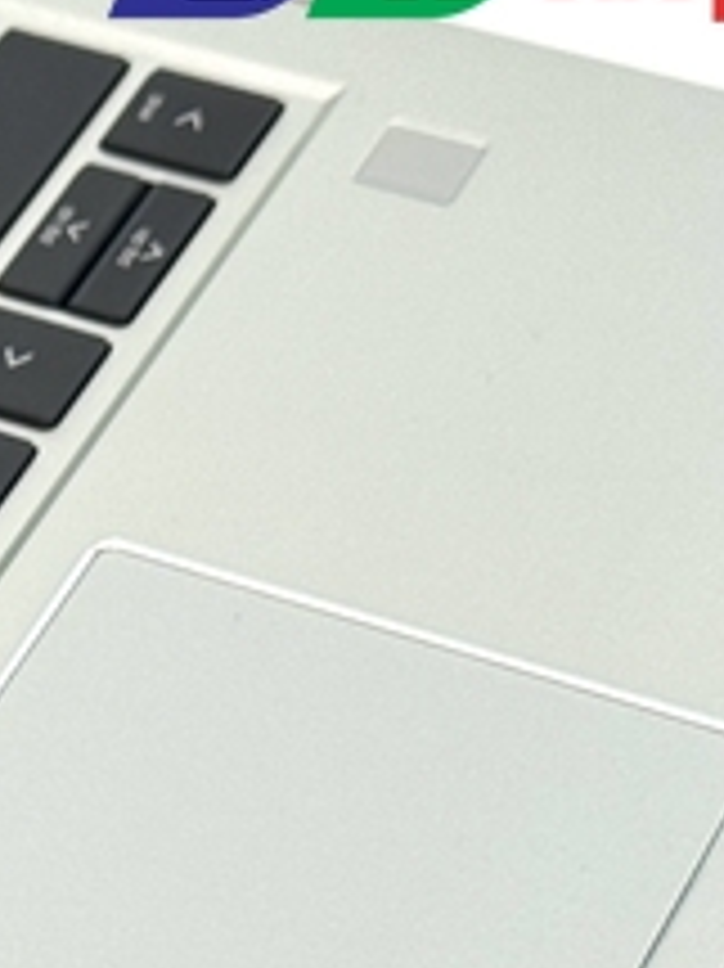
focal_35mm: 179
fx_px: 4997
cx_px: -751
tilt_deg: -47.9
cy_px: 1135
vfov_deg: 10.9
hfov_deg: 7.9
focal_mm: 6.76
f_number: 1.78
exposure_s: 1/160
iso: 64
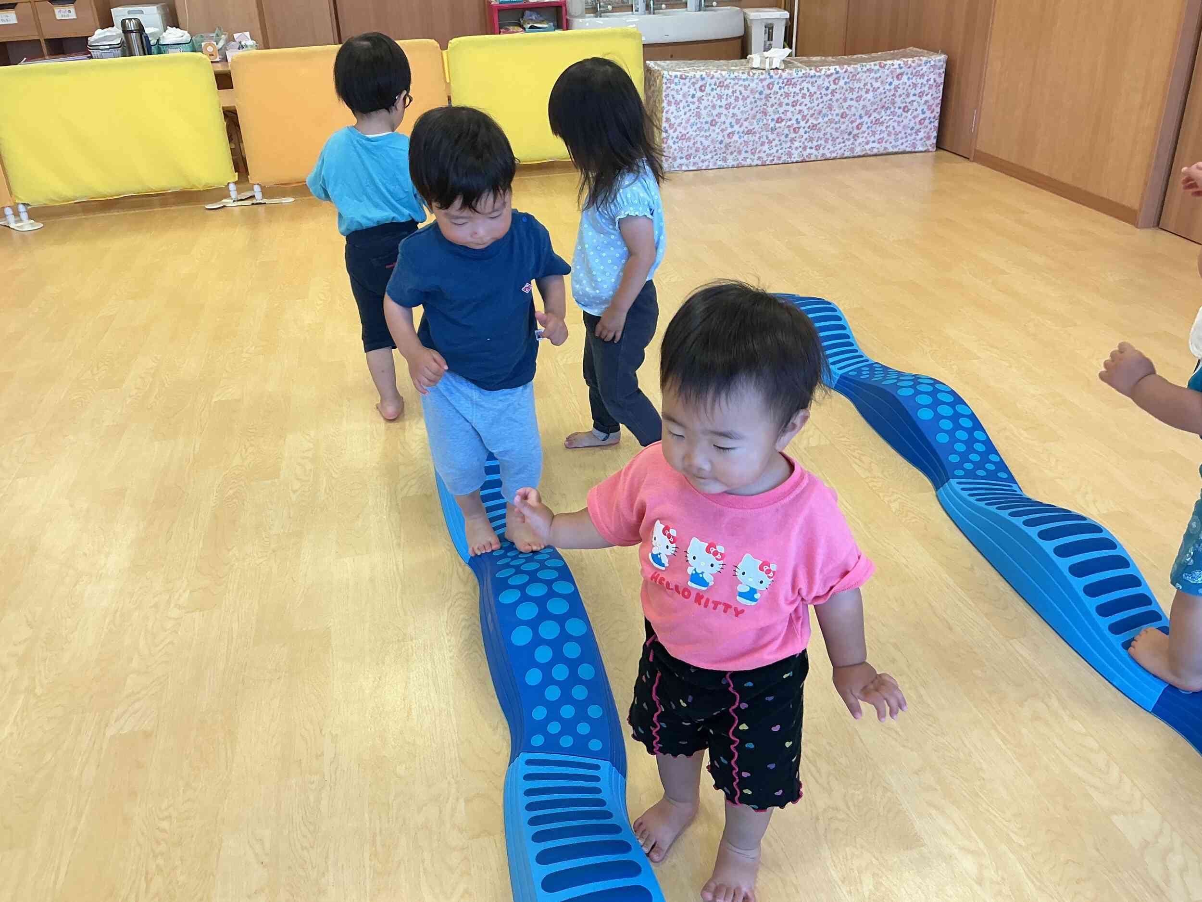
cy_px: 451
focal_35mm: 29
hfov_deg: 61.7
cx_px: 601
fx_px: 1007
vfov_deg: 48.2
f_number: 1.8
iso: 40
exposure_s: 1/100
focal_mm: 3
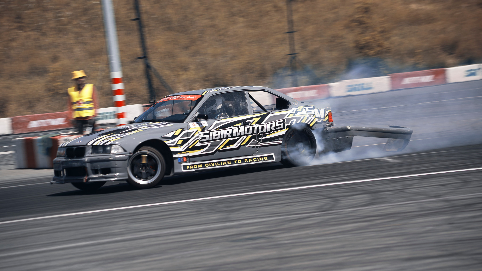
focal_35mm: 176
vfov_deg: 6.9
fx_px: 2246
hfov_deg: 12.2
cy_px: 141
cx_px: 235
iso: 100
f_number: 8
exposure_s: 1/125
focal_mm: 140
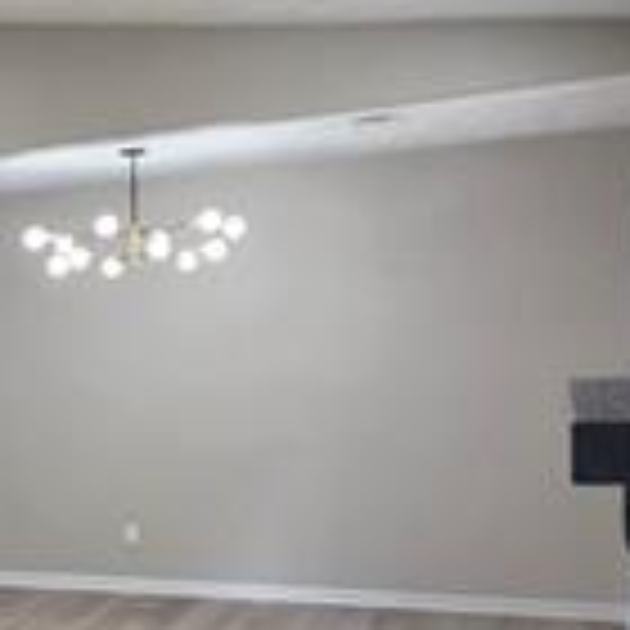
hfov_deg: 20.9
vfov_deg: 27.0
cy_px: 468
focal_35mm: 63
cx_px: -432
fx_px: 1297
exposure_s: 1/120
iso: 250
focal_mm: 2.2
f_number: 1.9
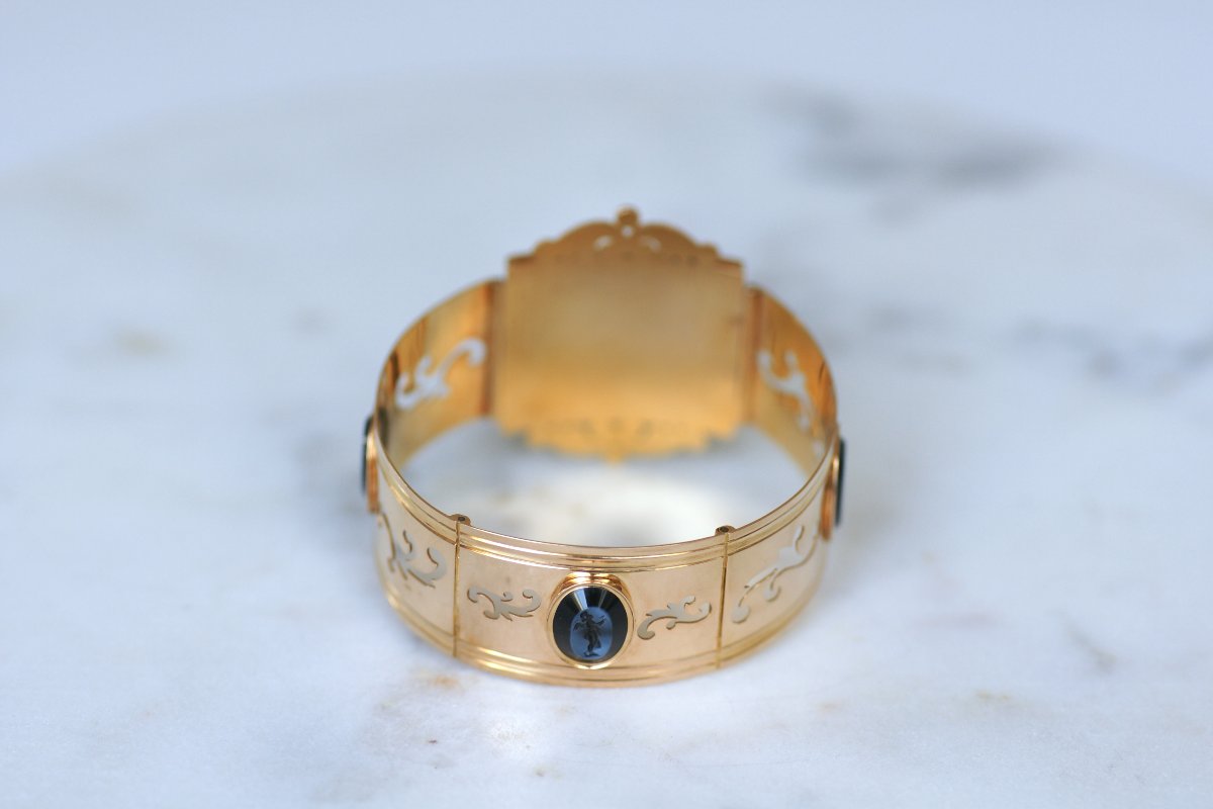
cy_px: 404
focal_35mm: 105
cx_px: 606
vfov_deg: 13.0
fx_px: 3538
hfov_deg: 19.5
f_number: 3.2
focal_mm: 70
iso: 200
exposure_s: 1/125
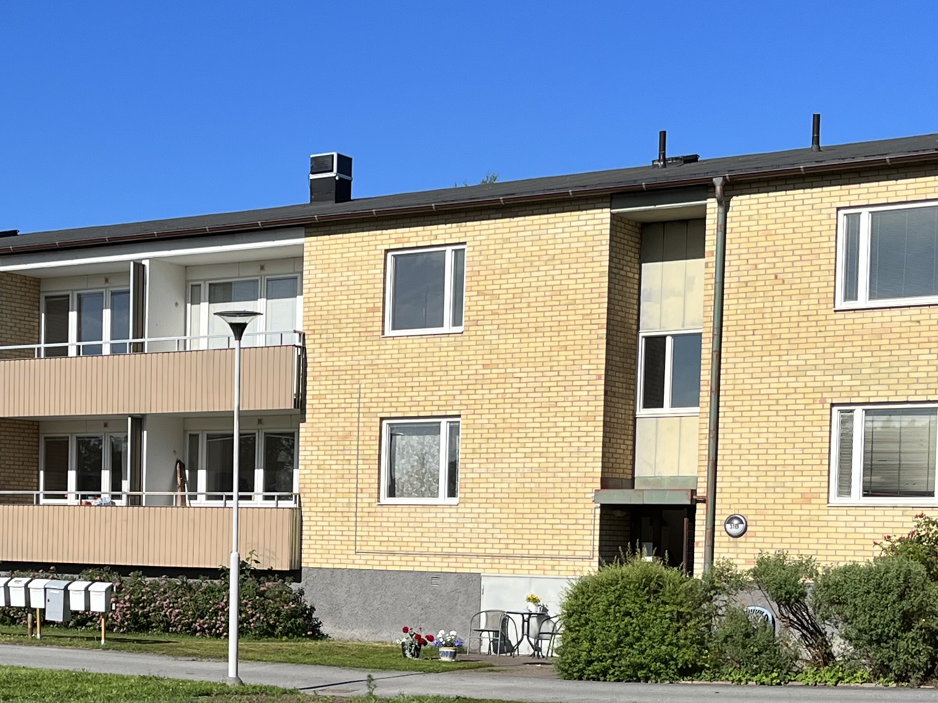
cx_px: 223
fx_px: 1870
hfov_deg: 27.7
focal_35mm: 69
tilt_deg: -1.6
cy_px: 604
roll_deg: -0.7
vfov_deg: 20.9
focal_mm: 5.1
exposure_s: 1/4310
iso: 50
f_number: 1.6
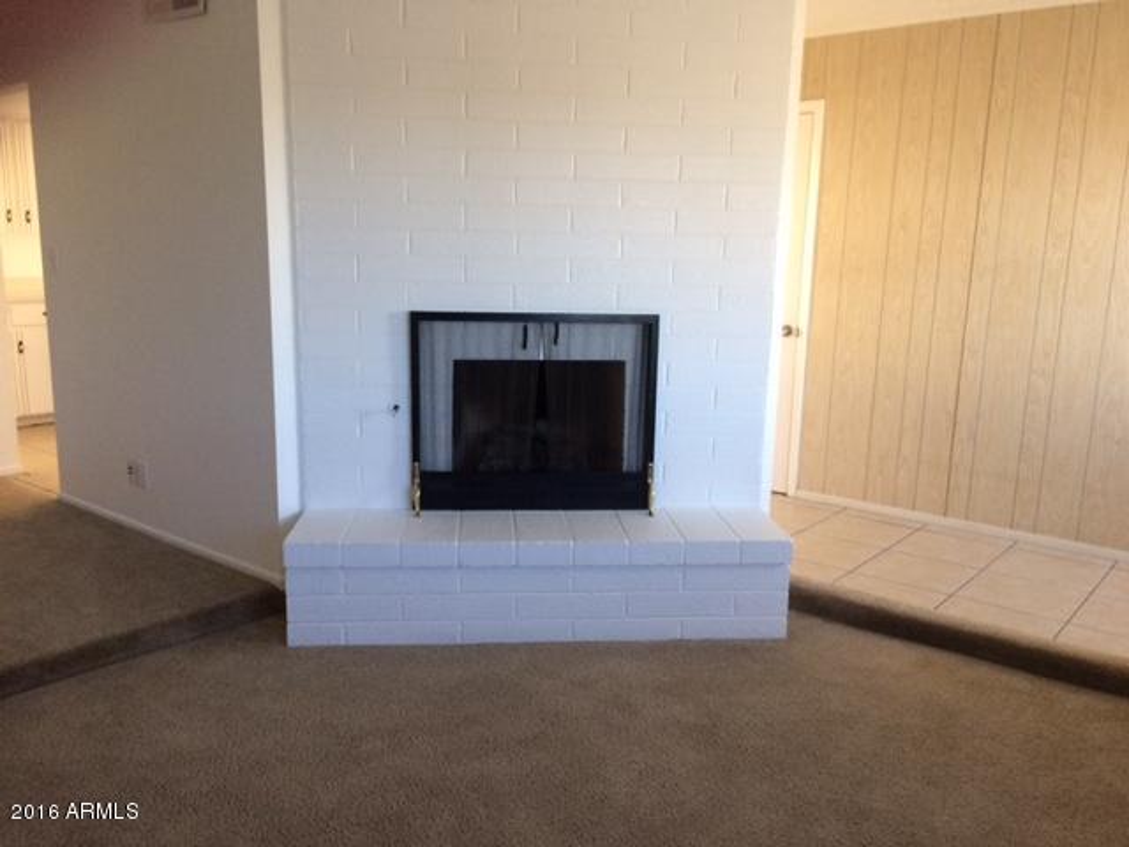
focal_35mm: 29
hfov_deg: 61.7
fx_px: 946
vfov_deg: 48.2
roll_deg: +0.6
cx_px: 564
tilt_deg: -10.9
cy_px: 424
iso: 125
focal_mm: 4.15
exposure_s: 1/30
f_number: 2.2
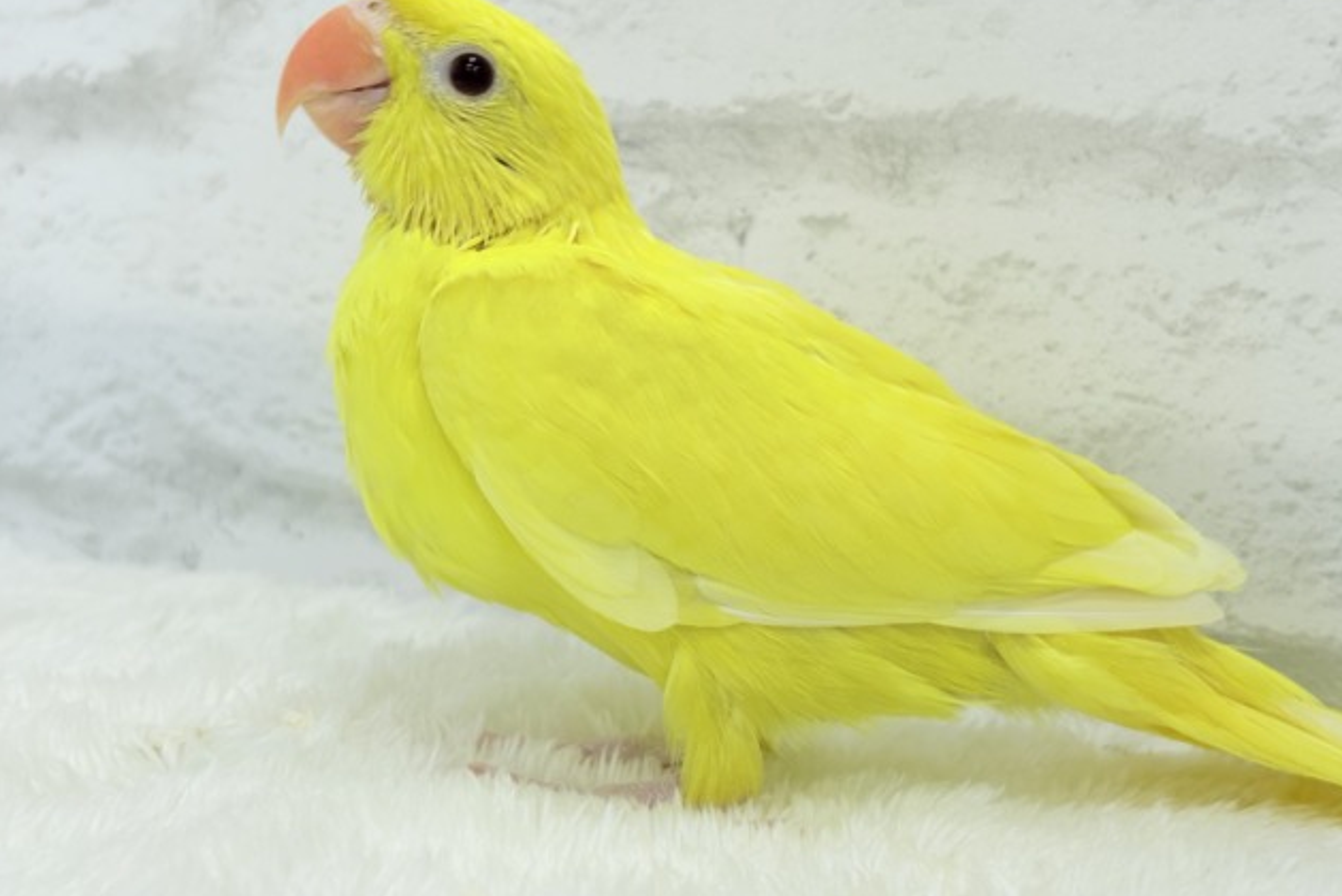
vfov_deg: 24.6
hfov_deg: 36.2
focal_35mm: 55
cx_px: 664
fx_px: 2051
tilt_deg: -6.1
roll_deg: -2.3
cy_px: 386
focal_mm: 5.96
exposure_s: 1/100
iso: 50
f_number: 1.6
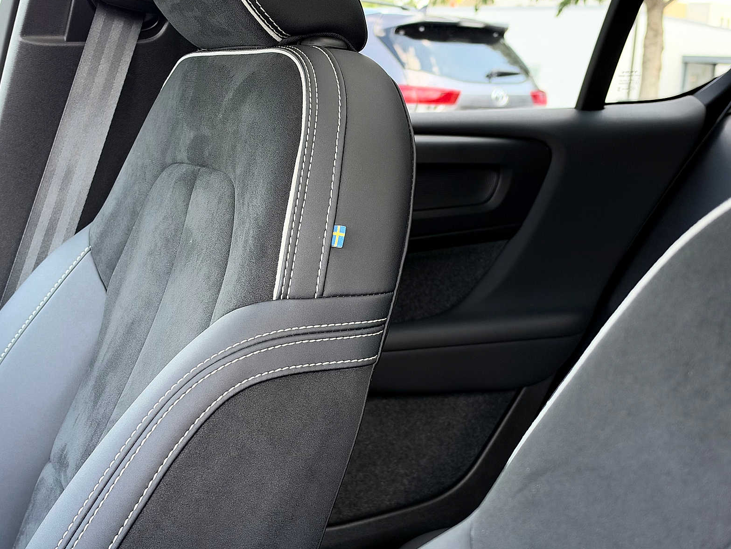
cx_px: 369
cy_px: 270
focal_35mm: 49
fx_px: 1035
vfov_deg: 29.7
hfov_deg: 38.9
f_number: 1.8
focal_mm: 6.93
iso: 160
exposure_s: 1/62
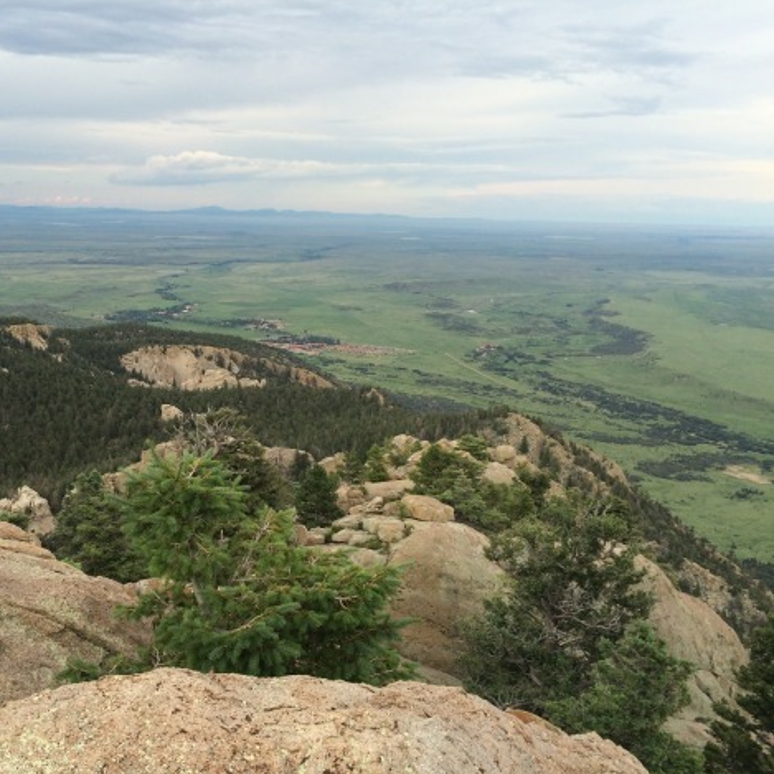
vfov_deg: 47.2
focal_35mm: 35
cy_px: 394
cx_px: 248
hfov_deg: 46.4
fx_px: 885
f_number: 2.2
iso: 32
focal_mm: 4.15
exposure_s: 1/483
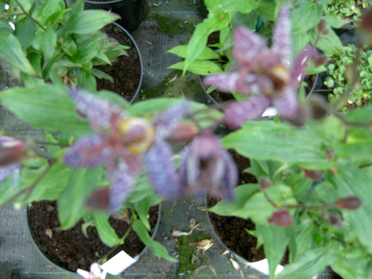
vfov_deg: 41.8
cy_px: 140
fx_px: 365
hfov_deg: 54.0
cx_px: 186
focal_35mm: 34
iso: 50
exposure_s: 1/60
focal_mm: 5.6
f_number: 2.8
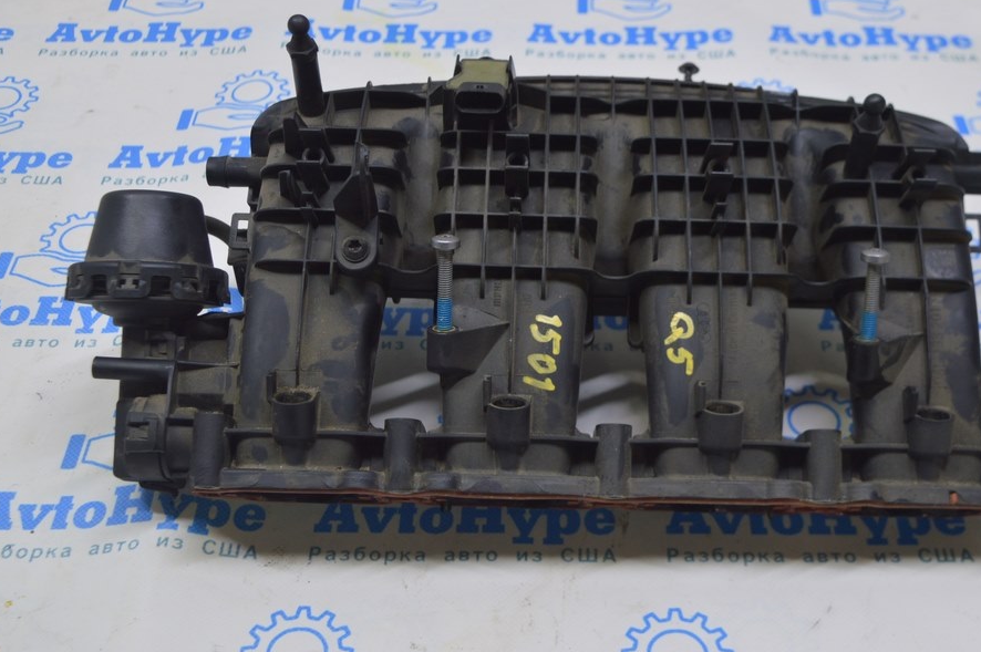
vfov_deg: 25.9
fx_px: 1416
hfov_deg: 38.2
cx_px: 551
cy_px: 285
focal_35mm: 52
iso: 400
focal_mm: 30
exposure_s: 1/25
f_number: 5.6
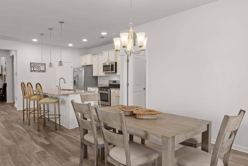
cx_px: 124
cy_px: 83
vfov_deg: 61.9
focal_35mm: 20
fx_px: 138
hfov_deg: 84.0
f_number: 8
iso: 250
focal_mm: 20
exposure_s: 1/2
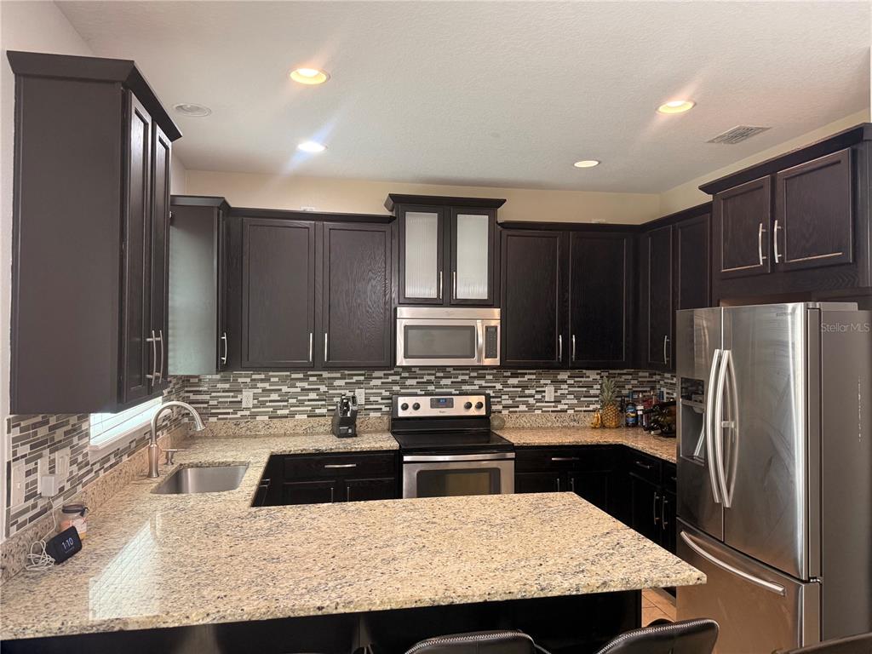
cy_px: 327
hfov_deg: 71.6
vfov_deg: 56.8
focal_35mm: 24
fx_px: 605
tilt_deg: +0.8
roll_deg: -0.2
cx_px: 436
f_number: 1.78
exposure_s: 1/60
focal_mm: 6.76
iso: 250
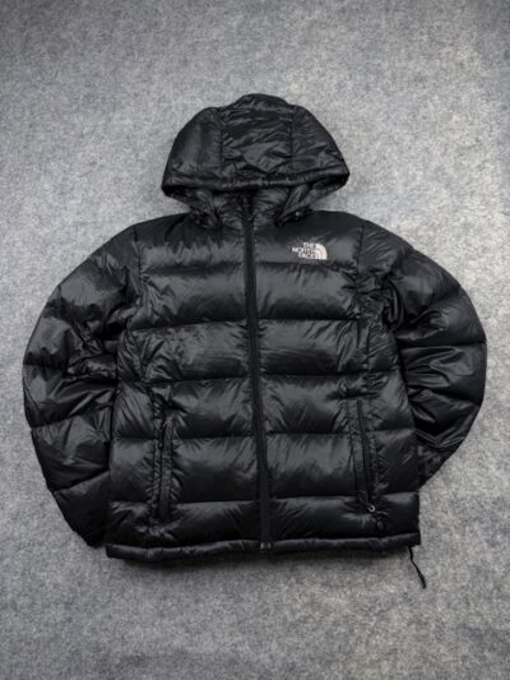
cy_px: 340
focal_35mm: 24
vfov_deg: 71.6
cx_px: 255
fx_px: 471
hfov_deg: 56.8
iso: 50
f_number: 1.78
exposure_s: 1/121
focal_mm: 6.76
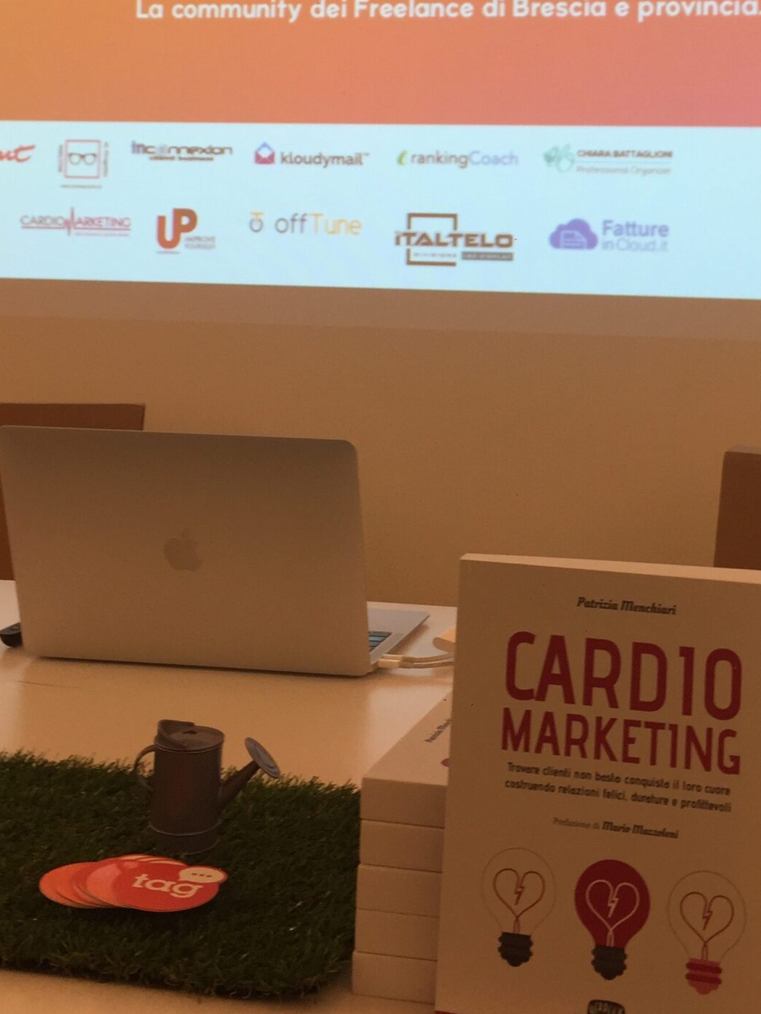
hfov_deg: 27.2
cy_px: 227
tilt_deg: +0.4
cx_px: 558
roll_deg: -1.1
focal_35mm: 53
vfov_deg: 35.2
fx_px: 1553
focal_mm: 4.15
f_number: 2.2
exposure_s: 1/50
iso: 40
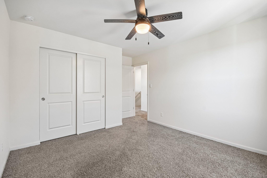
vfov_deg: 77.3
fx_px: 111
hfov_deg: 100.4
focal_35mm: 15
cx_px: 134
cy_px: 89
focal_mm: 10
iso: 400
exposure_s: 1/20
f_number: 8
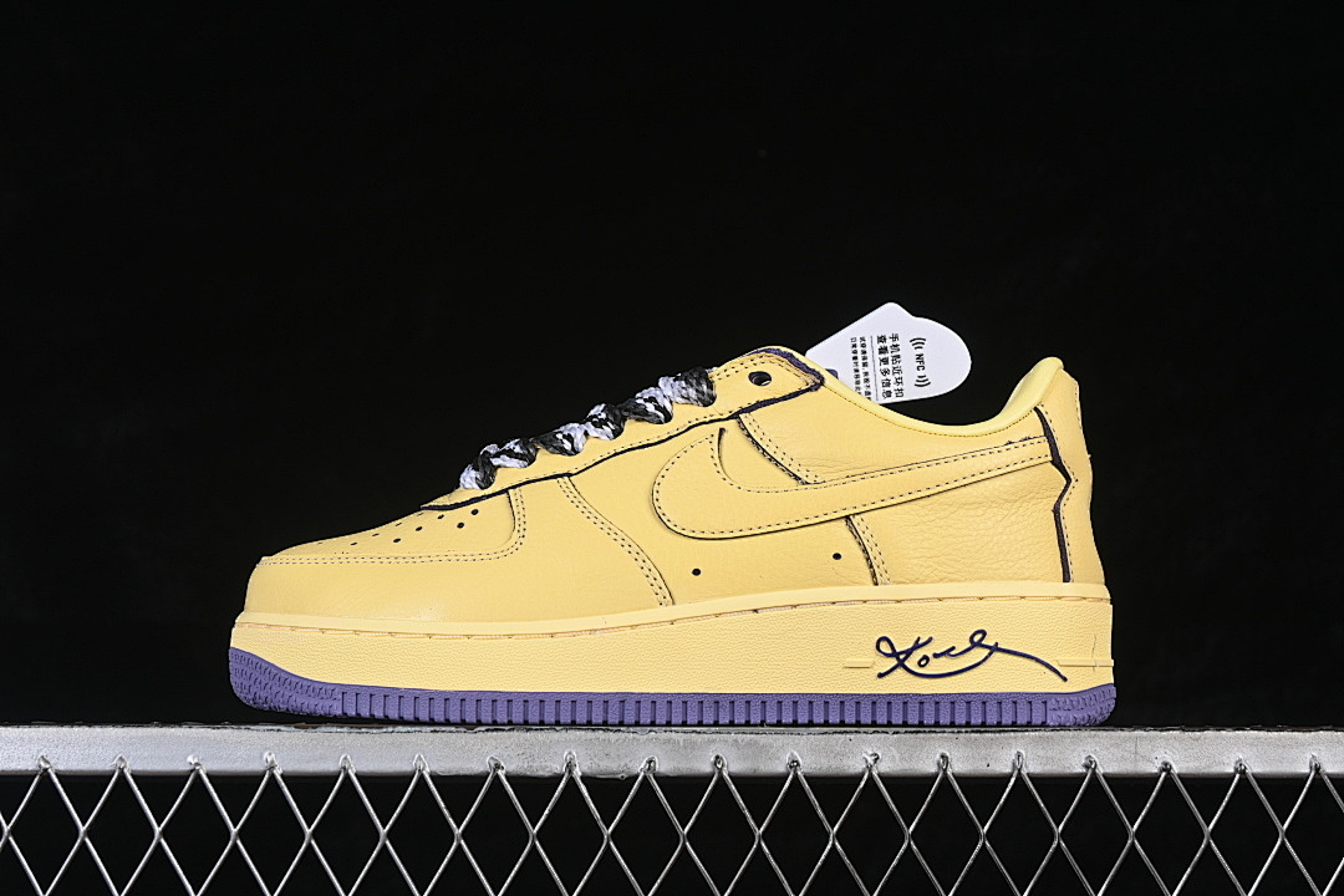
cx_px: 672
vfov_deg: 18.2
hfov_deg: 27.0
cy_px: 448
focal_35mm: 75
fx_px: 2800
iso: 160
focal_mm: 50
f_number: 8
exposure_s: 1/80
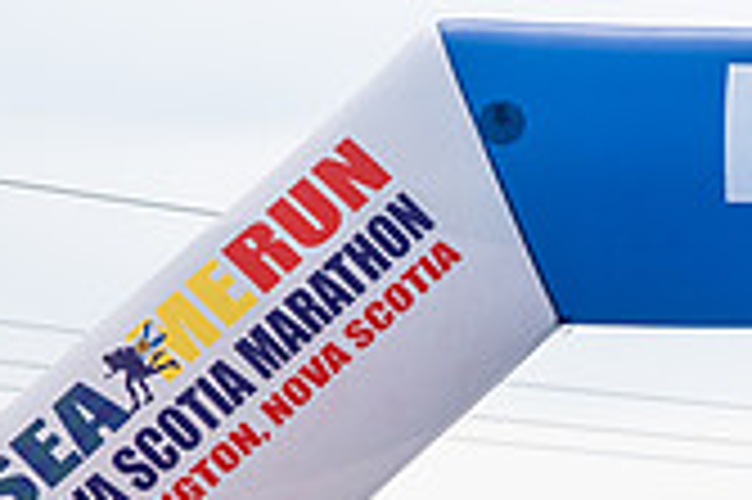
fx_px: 4507
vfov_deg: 6.2
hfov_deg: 9.2
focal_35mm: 216
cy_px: 943
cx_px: 1265
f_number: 4
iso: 800
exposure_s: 1/4000
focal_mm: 56
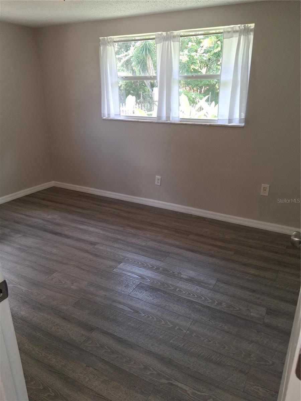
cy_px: 200
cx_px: 150
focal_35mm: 26
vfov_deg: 67.3
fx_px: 301
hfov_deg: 53.1
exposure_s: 1/100
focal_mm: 3.98
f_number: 1.8
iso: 25
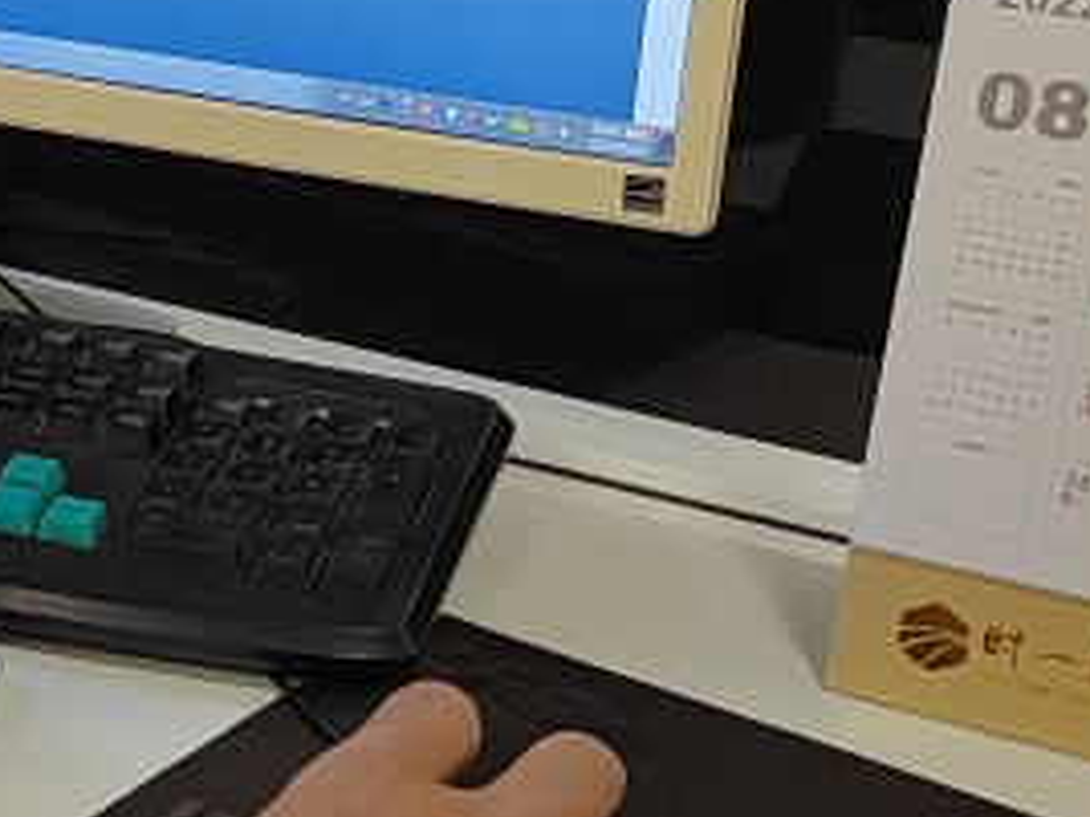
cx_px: -643
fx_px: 3243
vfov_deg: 14.3
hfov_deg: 16.9
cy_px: 142
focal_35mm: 103
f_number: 1.9
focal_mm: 5.52
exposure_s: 1/50
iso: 656
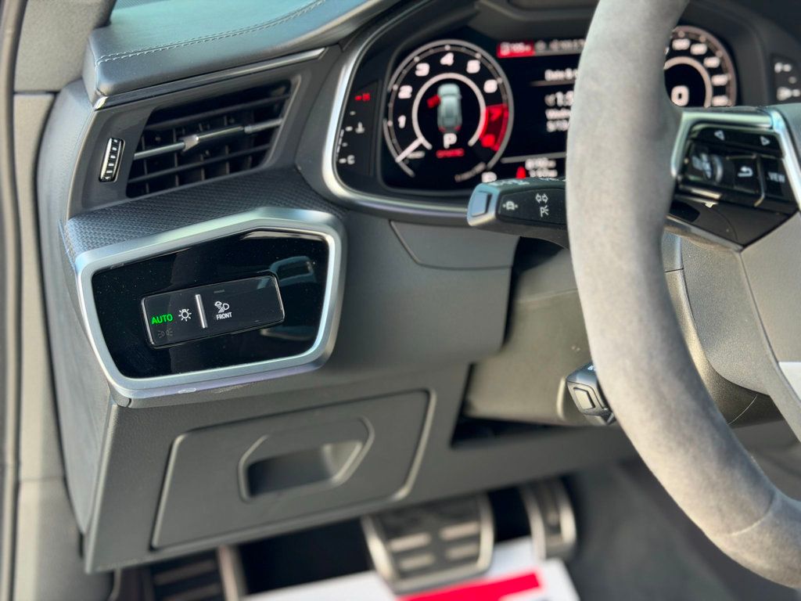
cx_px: 400
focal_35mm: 48
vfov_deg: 30.3
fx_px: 1111
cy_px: 300
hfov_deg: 39.7
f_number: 1.78
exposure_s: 1/180
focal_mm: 6.76
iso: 160
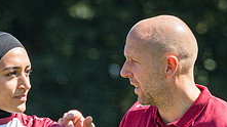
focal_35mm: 1020
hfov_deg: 2.1
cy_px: 159
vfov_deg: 1.2
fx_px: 6136
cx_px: 61
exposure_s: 1/800
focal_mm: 150
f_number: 4
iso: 200
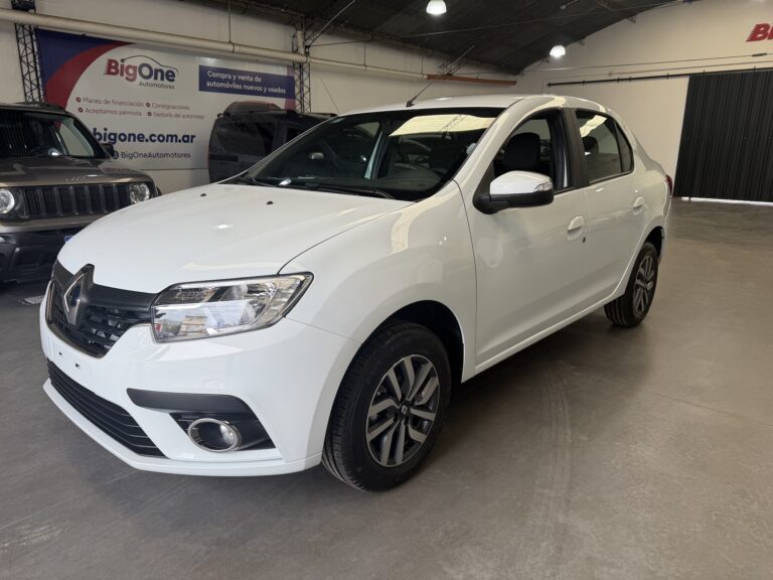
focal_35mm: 24
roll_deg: -0.4
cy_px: 290
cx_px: 386
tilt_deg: -17.8
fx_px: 536
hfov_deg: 71.6
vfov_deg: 56.8
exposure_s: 1/173
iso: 64
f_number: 1.78
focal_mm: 6.76
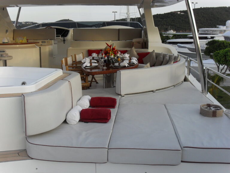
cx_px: 115
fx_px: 326
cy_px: 86
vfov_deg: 29.7
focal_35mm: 49
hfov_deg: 38.9
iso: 100
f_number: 3.9
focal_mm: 8.7
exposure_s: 1/250
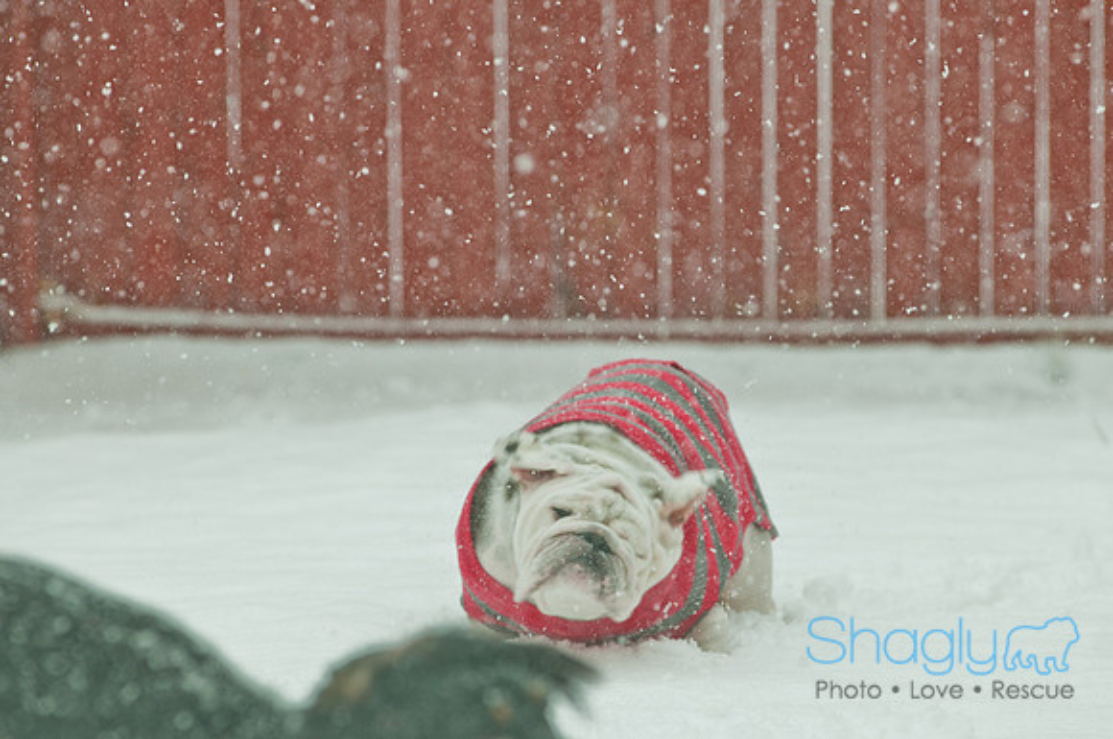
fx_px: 9262
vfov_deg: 4.6
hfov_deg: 6.9
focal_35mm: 300
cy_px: 370
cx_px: 556
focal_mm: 200
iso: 200
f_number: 5
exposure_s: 1/640
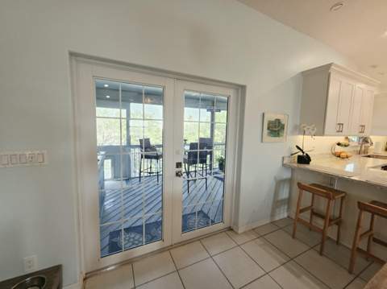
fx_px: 145
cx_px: 194
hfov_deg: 106.2
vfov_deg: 89.8
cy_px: 144
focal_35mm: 13
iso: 80
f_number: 1.9
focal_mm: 2.2
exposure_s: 1/120
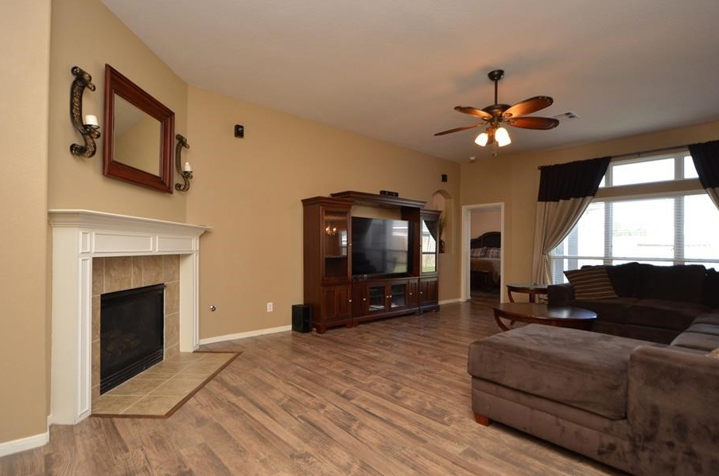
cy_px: 237
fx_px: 339
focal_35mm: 17
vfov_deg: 70.1
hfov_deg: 93.4
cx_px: 348
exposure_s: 1/60
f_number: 4
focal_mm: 10
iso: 800
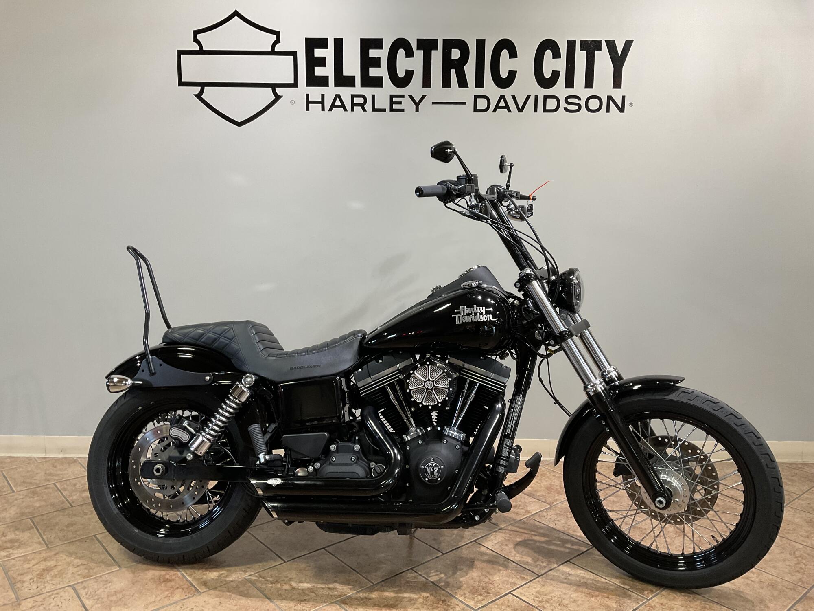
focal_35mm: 29
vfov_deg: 48.2
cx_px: 407
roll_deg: -0.3
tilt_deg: -9.4
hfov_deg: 61.7
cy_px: 306
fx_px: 682
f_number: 1.8
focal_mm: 3
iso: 64
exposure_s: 1/60
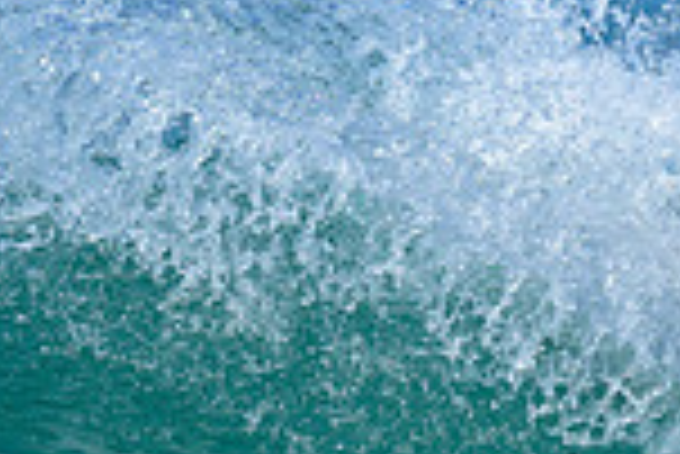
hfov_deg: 0.5
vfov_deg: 0.3
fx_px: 79843
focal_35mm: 4223
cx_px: 672
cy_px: 204
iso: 320
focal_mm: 800
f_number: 6.3
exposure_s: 1/2000
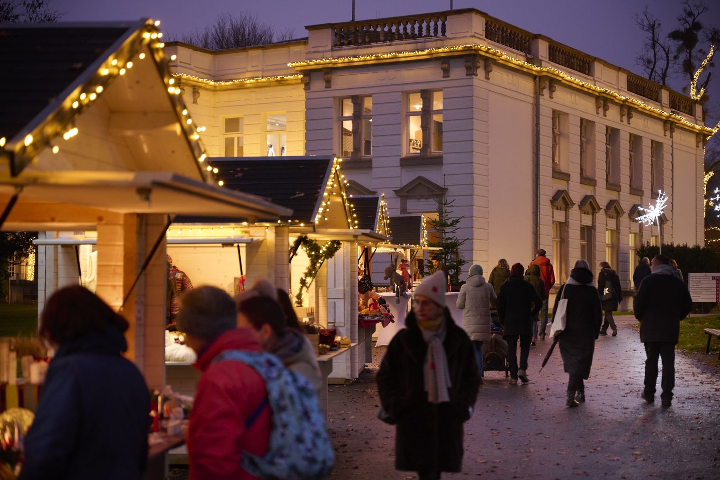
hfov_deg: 28.8
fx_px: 1400
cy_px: 240
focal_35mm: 70
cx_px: 360
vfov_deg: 19.5
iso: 640
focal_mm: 70
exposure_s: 1/25
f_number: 2.8
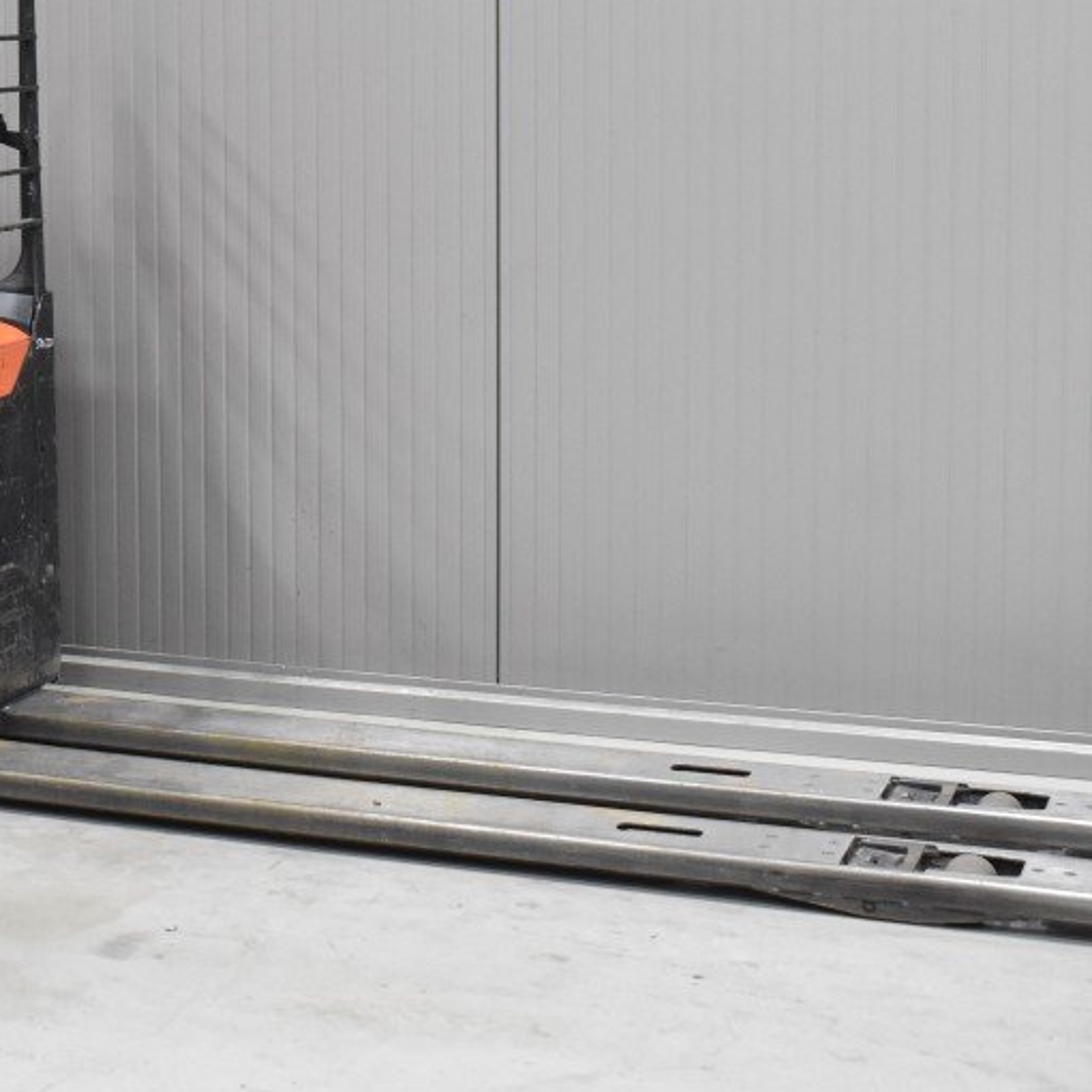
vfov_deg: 23.7
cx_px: 135
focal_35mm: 72
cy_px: 242
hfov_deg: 23.4
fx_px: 2570
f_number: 5
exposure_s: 1/30
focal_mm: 24
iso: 1600
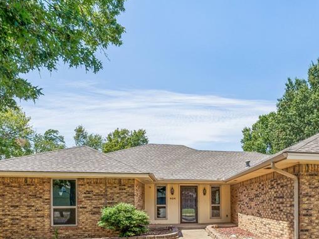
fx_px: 267
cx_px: 235
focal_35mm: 29
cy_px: 202
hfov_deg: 58.7
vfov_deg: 45.0
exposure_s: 1/500
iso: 200
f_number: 8
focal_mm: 10
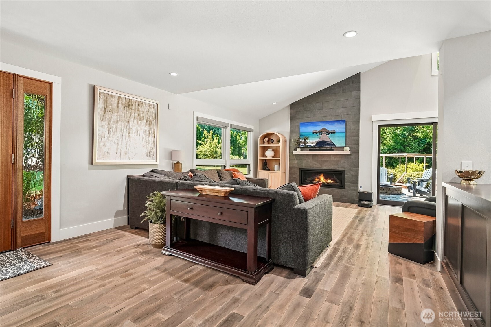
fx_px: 218
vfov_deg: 73.7
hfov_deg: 96.7
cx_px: 246
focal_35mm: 16
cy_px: 164
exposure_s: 1/20
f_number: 8
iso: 1600
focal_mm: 16
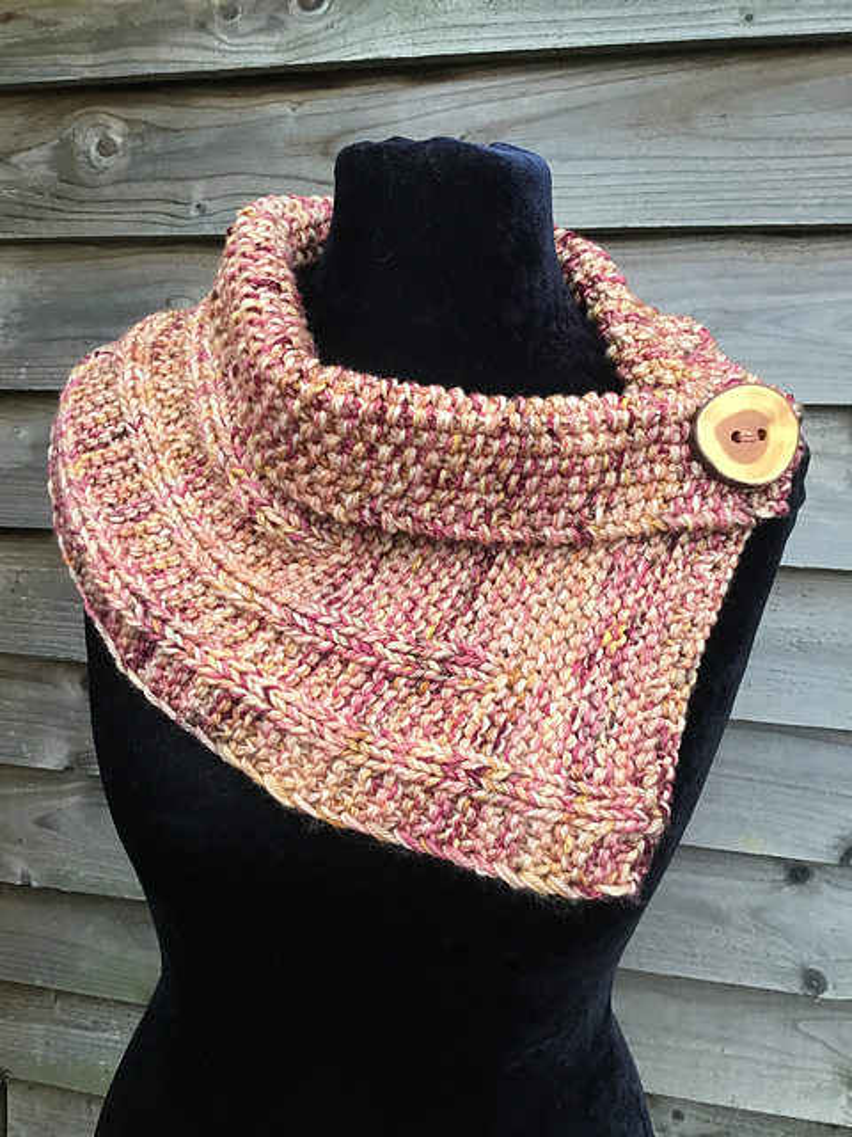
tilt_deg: -13.4
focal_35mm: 31
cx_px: 426
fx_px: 1017
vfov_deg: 58.4
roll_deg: +1.0
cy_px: 568
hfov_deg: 45.4
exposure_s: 1/33
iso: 32
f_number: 2.4
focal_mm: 3.3
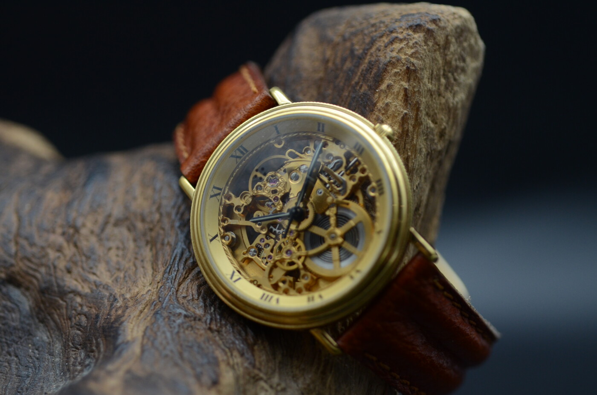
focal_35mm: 90
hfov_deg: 22.7
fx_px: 1489
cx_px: 298
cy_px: 198
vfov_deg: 15.1
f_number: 3.5
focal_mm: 60
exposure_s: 1/640
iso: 800
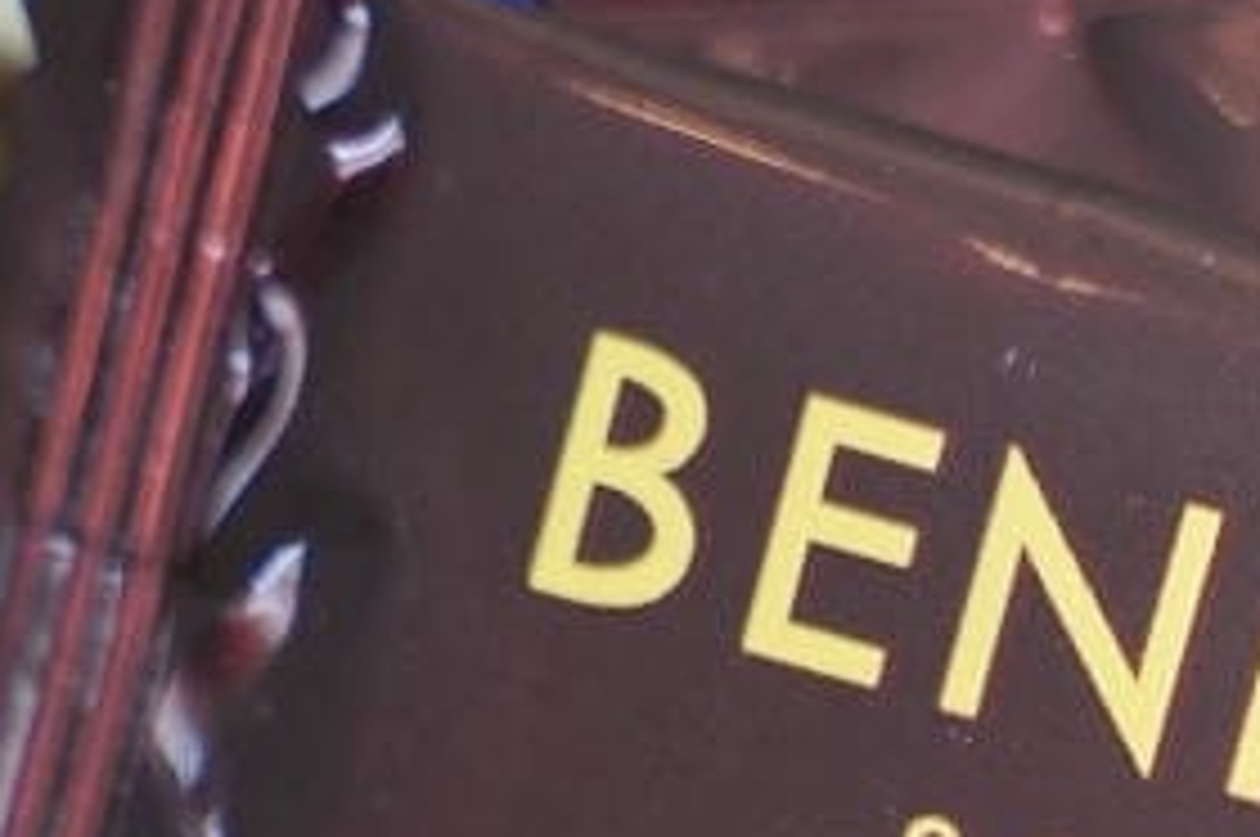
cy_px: 1642
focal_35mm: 322
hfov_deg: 6.4
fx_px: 11257
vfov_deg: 4.2
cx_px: 896
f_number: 4
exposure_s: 1/80
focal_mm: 75
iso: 800
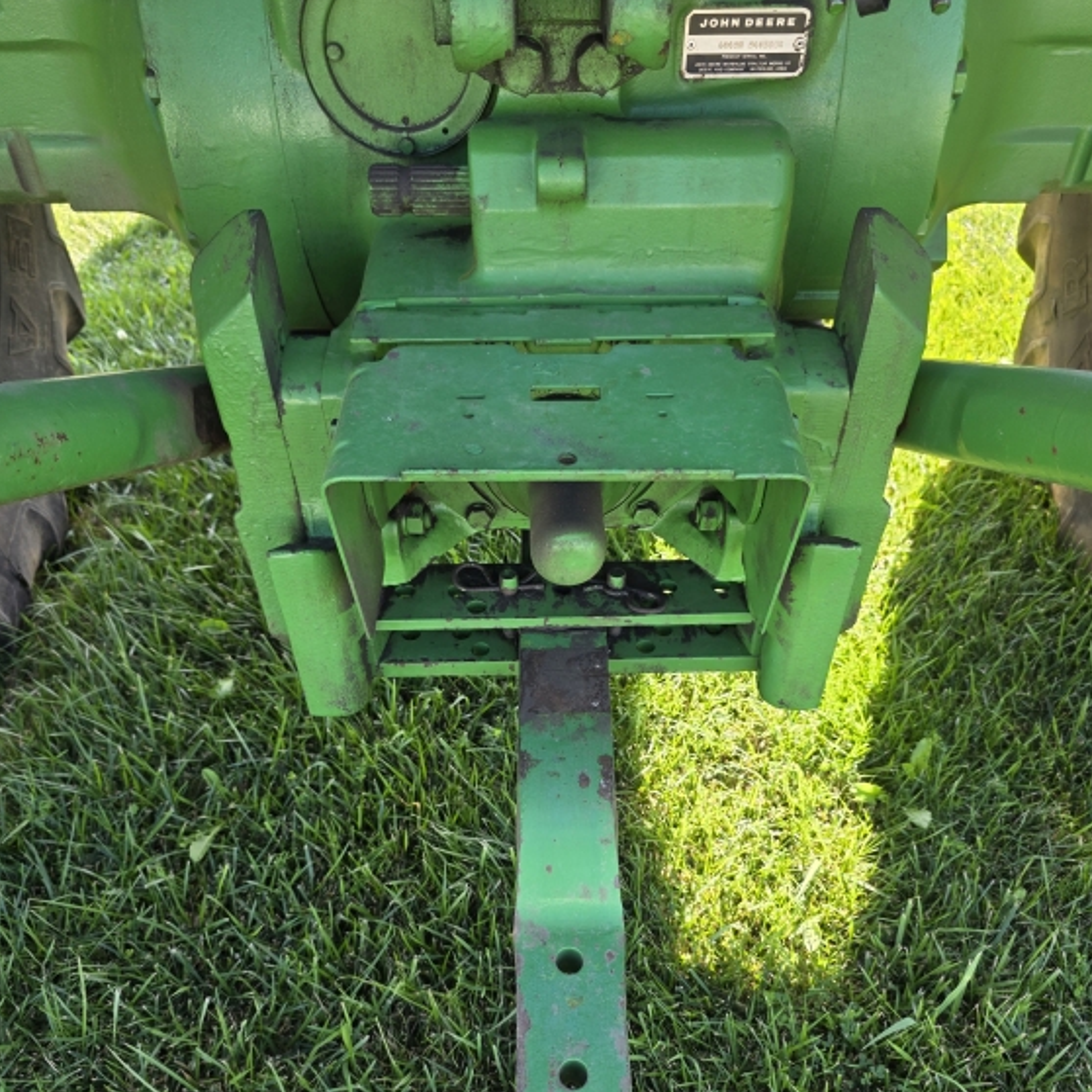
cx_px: 548
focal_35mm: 28
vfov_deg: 56.8
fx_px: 999
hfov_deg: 57.3
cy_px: 658
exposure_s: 1/180
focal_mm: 6.3
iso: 50
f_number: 1.7
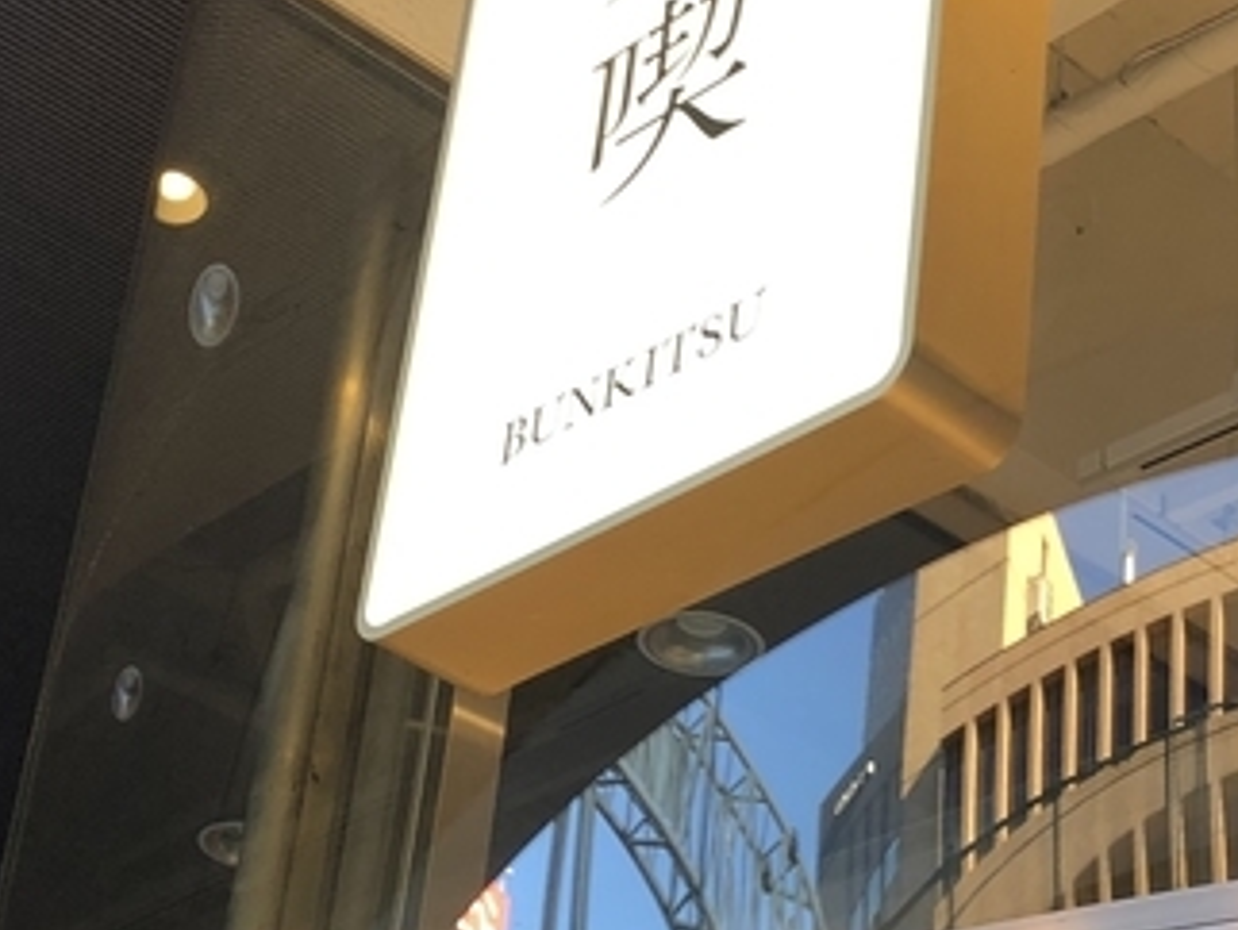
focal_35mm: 89
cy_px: 649
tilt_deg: +30.1
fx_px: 3185
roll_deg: -5.2
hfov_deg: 21.9
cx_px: 865
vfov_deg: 16.6
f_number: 1.8
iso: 40
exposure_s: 1/100
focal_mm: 4
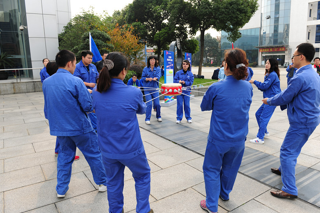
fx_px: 240
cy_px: 108
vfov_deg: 47.9
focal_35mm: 27
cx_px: 165
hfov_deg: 67.4
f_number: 5.6
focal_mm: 26
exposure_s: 1/160
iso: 100
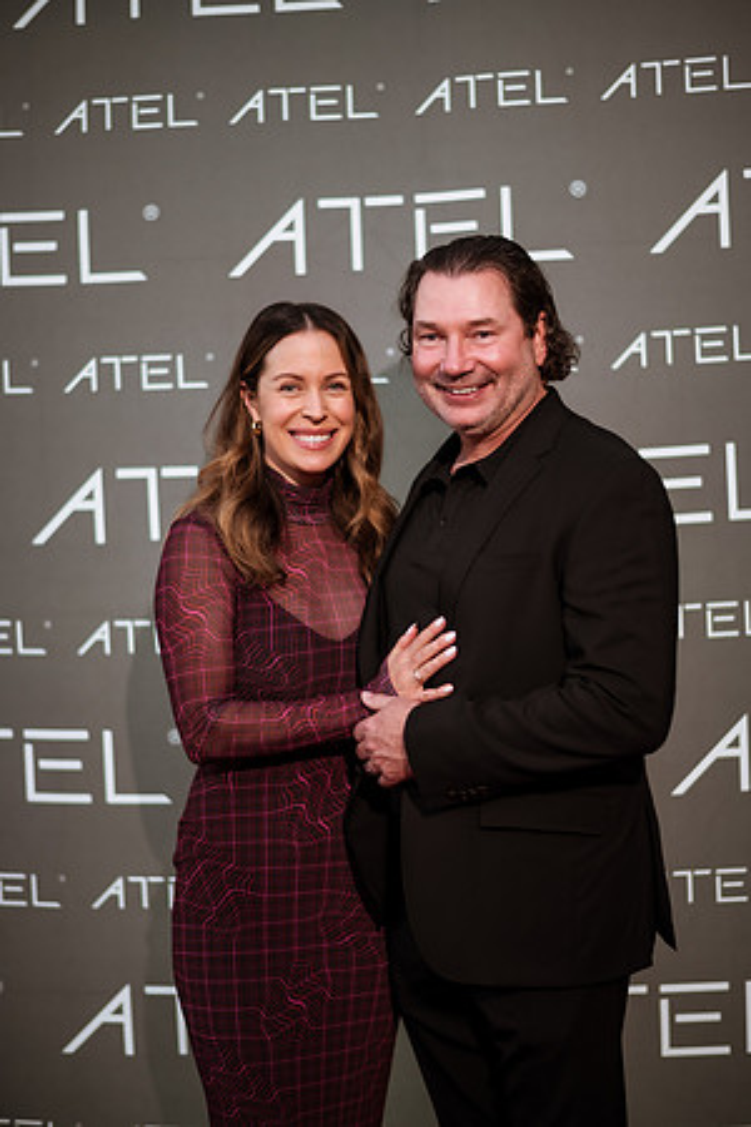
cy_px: 564
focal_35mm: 58
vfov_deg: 34.5
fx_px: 1815
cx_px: 376
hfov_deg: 23.4
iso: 800
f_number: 1.4
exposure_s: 1/2000
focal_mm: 58
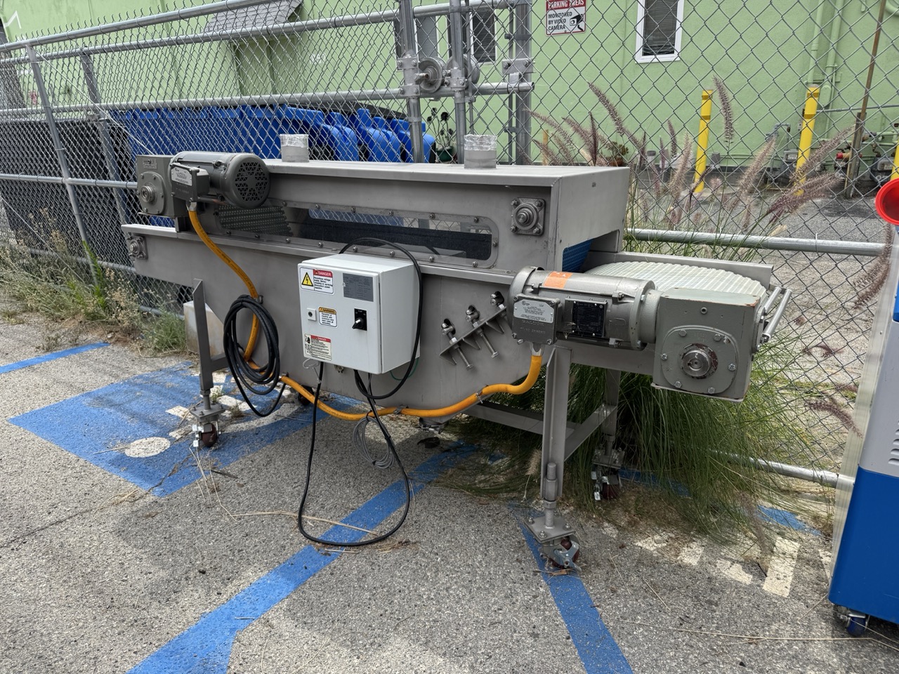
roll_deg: +4.4
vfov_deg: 56.8
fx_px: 623
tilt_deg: -23.0
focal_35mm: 24
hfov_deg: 71.6
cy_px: 337
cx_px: 450
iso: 80
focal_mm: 6.76
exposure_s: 1/1767
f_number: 1.78
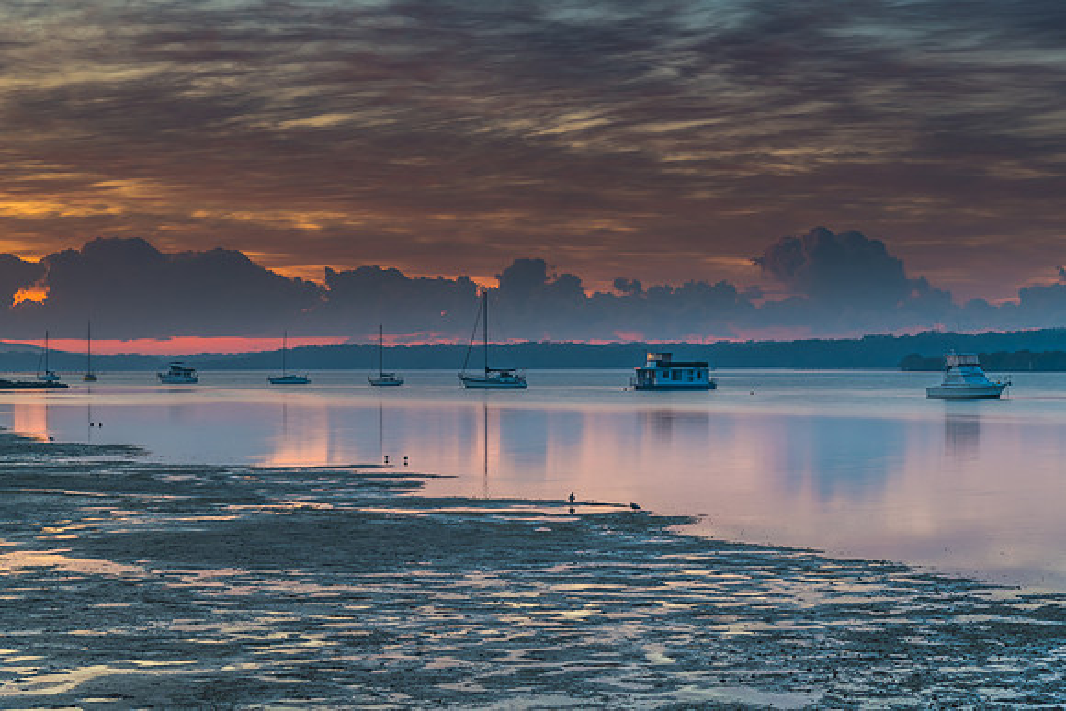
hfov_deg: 29.9
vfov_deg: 20.2
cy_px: 356
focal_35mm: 67
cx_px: 533
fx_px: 1997
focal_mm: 66
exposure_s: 3
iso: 200
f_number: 7.1
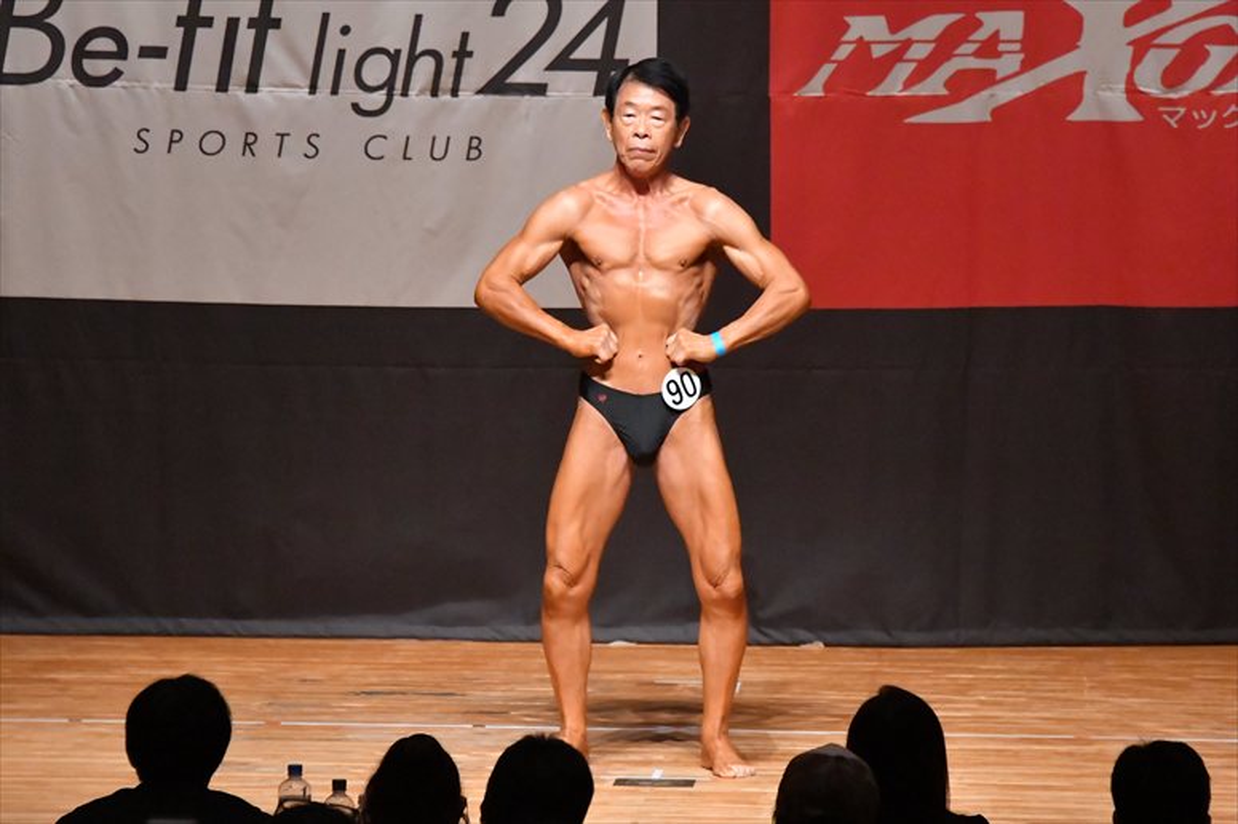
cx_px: 619
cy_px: 412
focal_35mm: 270
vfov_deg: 5.1
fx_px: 9281
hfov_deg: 7.6
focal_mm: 180
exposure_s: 1/400
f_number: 5.6
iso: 12800
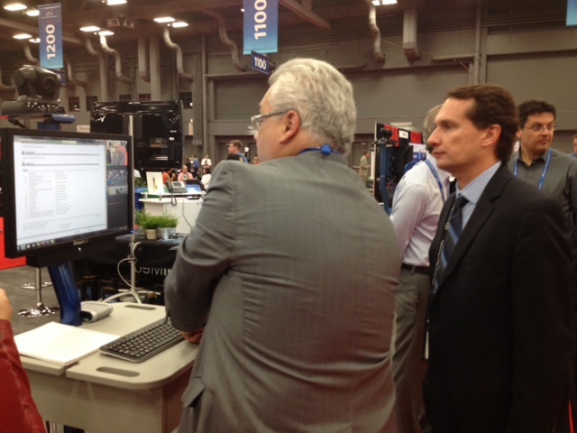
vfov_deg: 40.7
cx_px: 288
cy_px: 216
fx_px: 583
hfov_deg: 52.6
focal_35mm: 35
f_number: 2.4
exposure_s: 1/20
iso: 100
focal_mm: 4.28
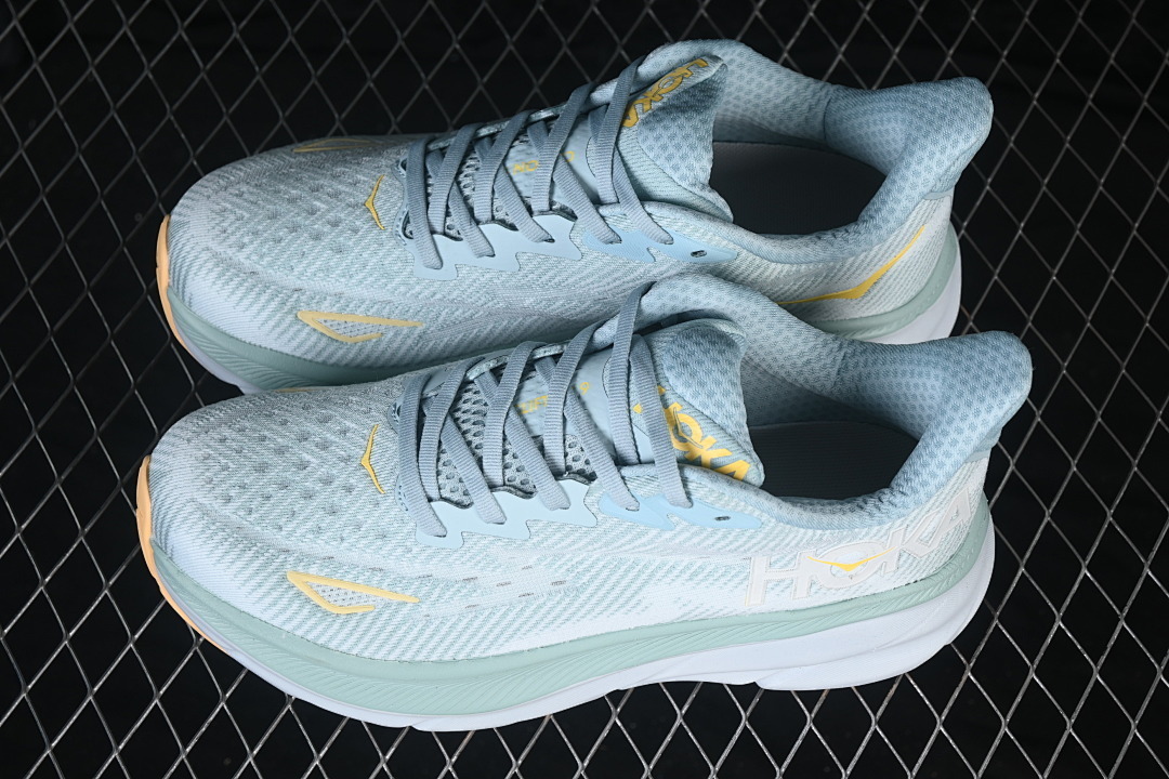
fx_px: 2435
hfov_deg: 27.0
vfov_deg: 18.2
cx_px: 584
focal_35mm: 75
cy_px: 390
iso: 160
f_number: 7.1
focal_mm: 50
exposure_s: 1/80
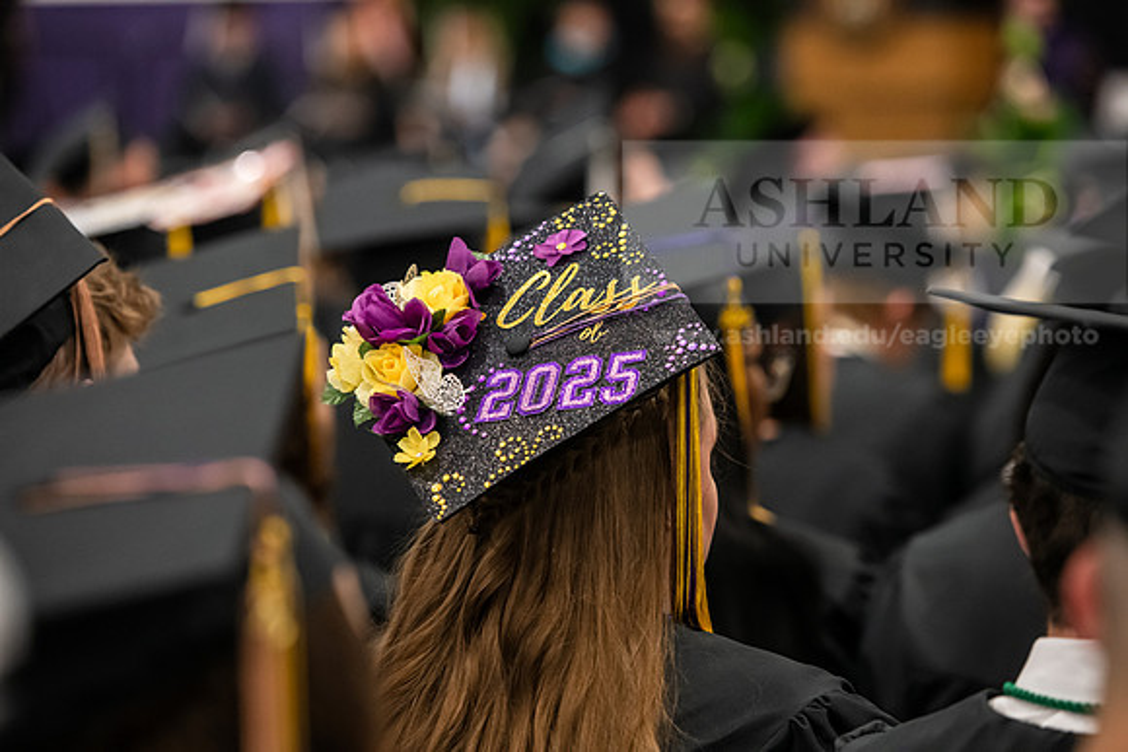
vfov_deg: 9.5
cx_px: 564
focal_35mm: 145
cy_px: 376
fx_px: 4544
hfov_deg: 14.2
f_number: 3.5
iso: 3200
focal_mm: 145
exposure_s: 1/200
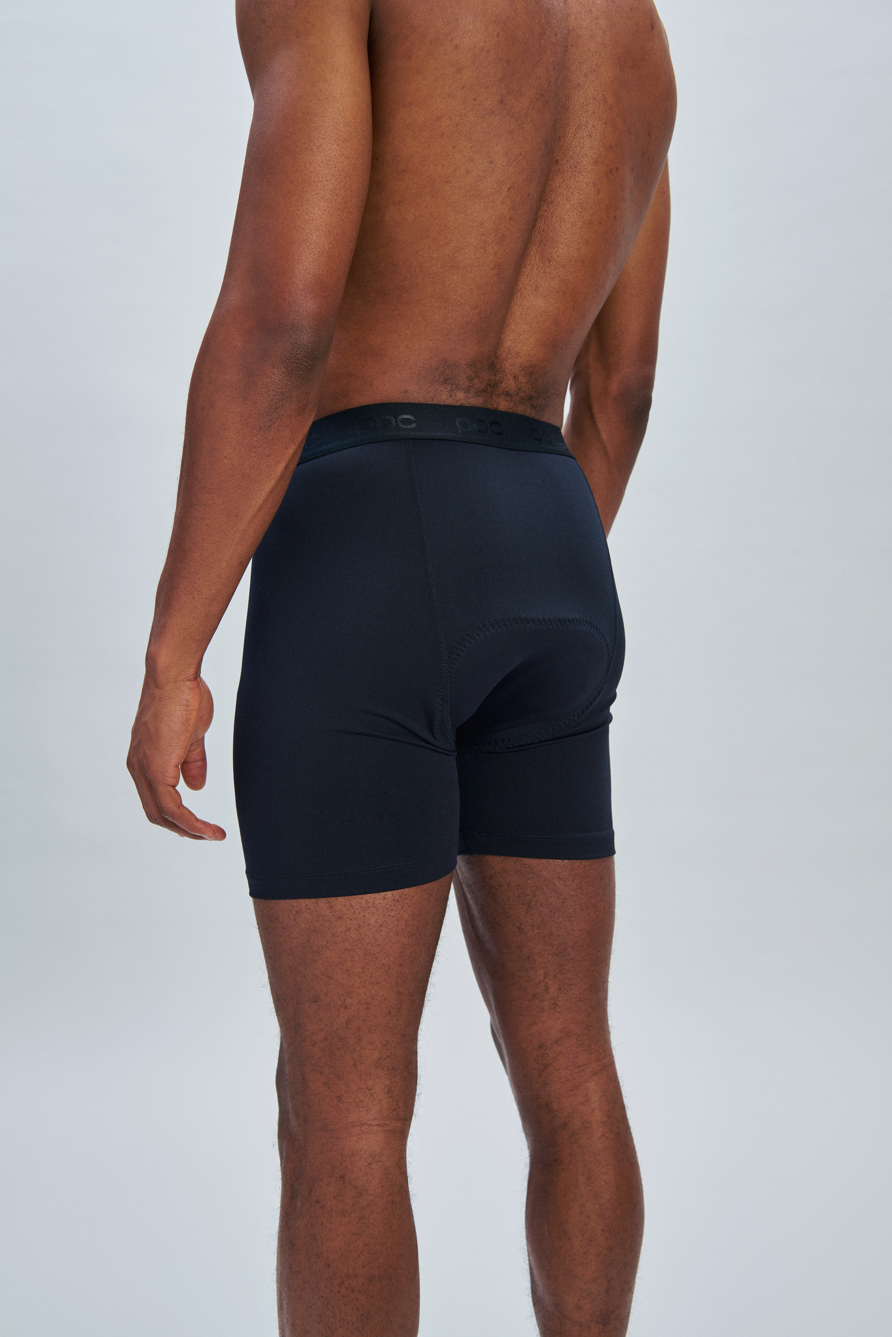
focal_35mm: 42
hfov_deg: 31.9
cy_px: 668
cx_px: 446
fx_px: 1561
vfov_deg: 46.4
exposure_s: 1/200
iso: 100
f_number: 6.3
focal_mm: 42
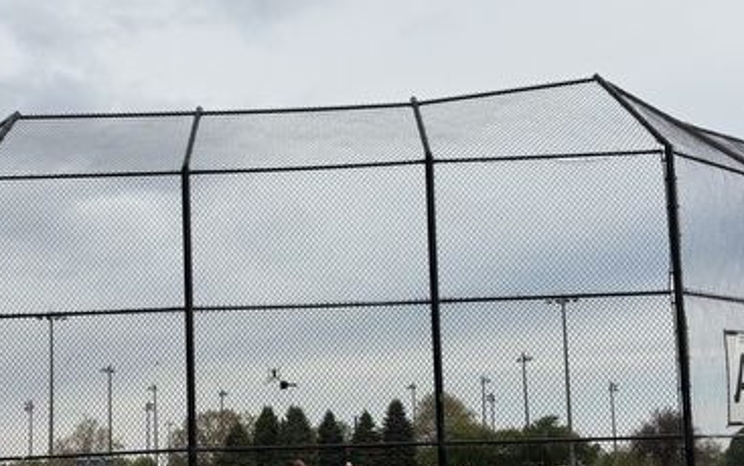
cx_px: 272
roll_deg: +0.2
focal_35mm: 60
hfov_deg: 33.8
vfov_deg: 21.5
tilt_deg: +8.0
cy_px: 340
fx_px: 1218
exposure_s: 1/3623
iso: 50
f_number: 1.6
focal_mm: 5.96
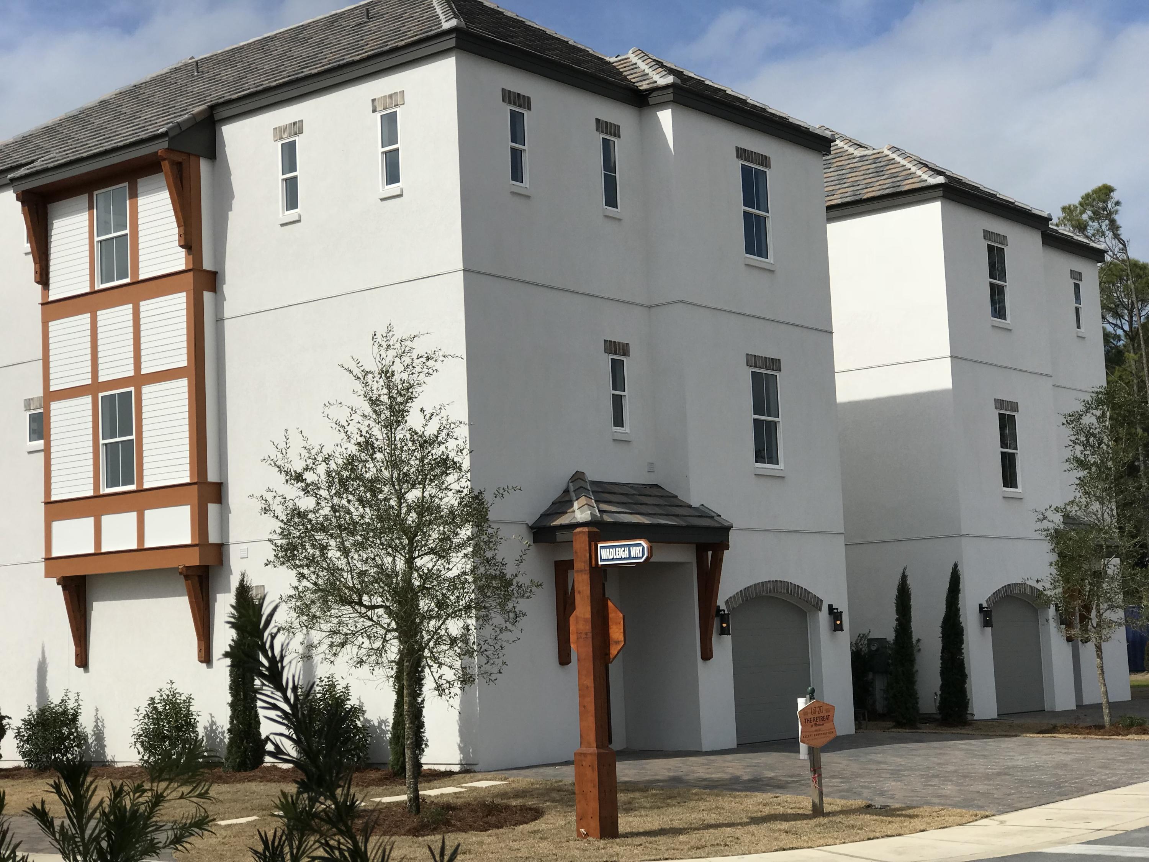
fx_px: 1892
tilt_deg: +7.9
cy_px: 431
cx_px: 574
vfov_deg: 25.7
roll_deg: +2.3
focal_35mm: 57
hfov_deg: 33.8
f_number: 2.8
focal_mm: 6.6
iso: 20
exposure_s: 1/2128
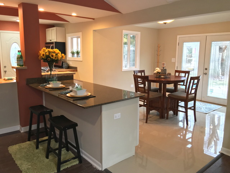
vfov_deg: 48.2
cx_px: 115
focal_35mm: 29
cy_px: 86
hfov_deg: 61.7
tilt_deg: -9.0
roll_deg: -0.2
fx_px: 193
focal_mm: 4.15
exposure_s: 1/30
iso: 160
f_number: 2.2
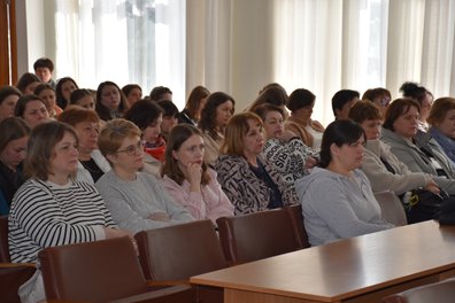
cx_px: 229
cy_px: 152
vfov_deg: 13.7
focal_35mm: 100
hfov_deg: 20.4
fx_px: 1264
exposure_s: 1/125
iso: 125
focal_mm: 66
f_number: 5.6
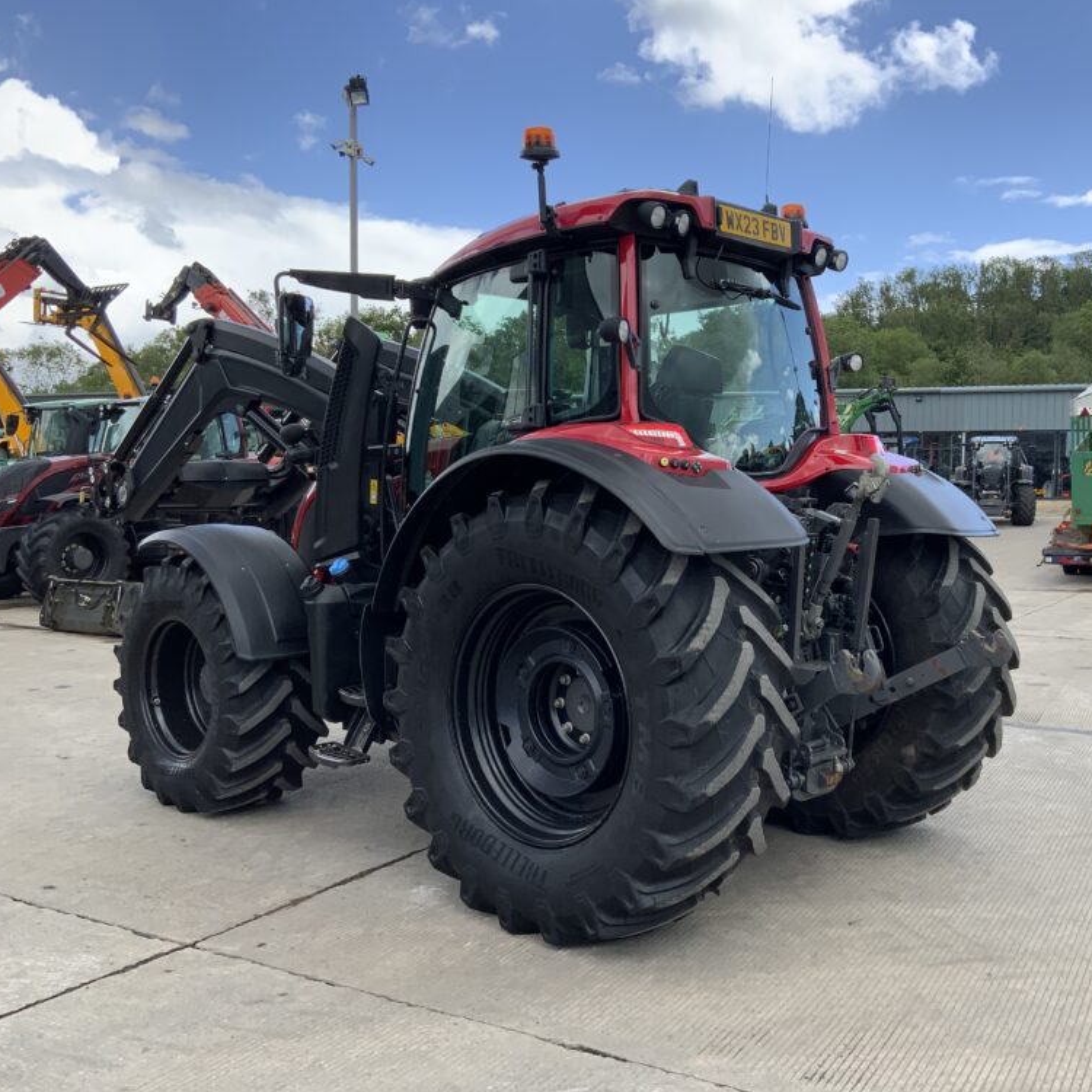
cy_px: 534
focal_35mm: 35
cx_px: 661
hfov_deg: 46.9
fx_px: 1249
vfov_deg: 47.2
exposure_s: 1/944
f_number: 1.8
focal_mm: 3
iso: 16
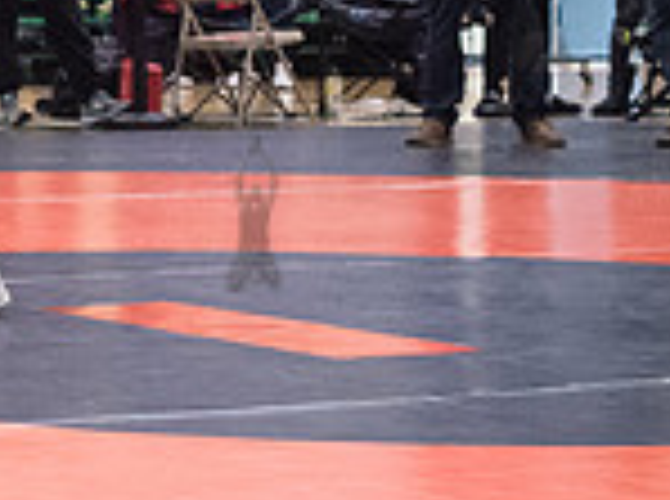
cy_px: 104
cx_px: -575
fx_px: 3089
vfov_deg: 9.2
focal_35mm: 160
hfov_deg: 11.4
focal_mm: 35
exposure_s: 1/400
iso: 8000
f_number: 4
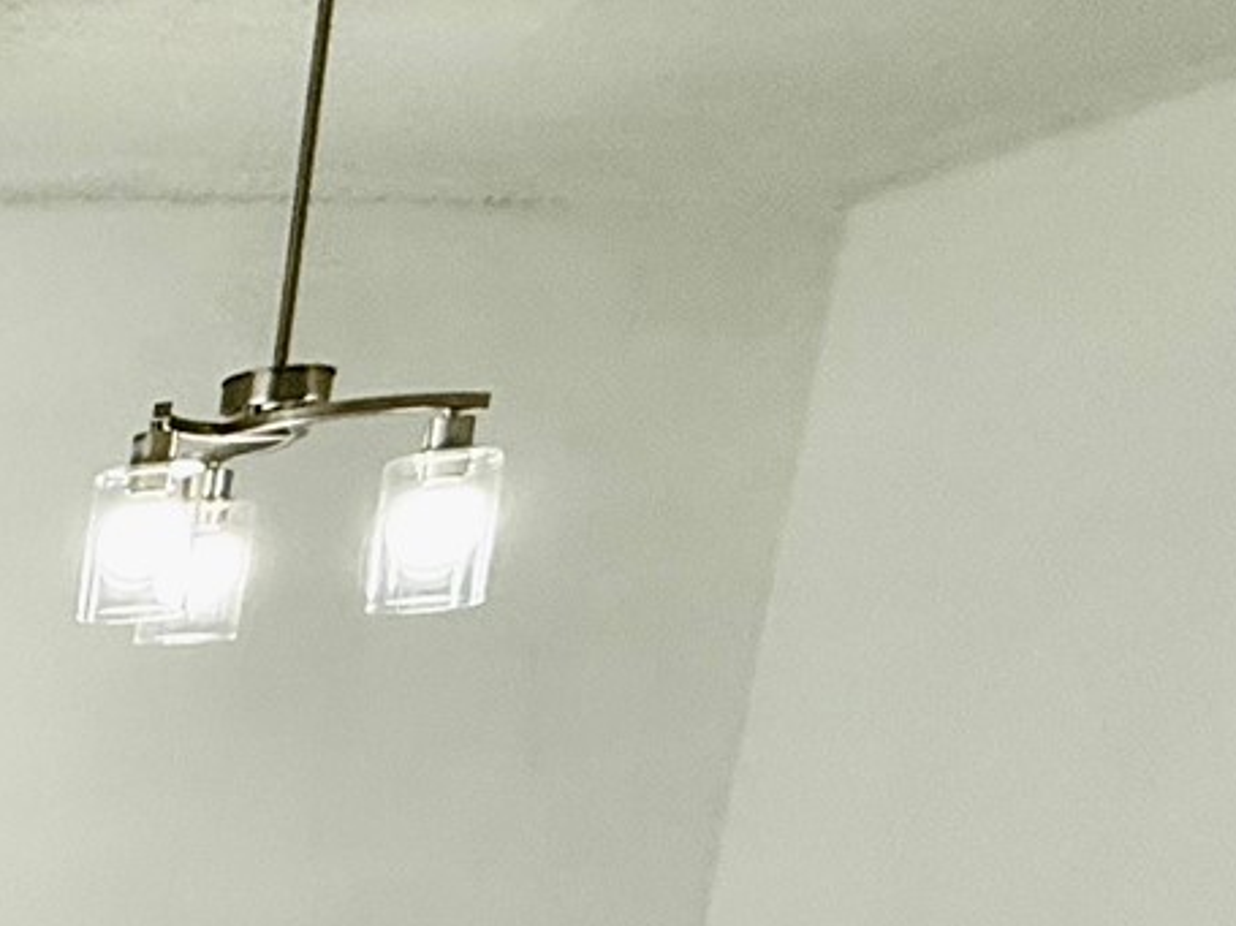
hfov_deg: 18.0
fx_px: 2249
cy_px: 1407
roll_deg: -0.3
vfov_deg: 20.0
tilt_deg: -11.8
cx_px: -1353
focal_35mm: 63
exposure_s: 1/120
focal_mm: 2.22
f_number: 2.2
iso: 125
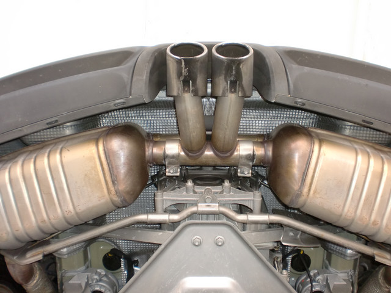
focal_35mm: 35
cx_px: 196
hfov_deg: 52.6
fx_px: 395
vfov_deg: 40.7
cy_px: 146
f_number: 3.1
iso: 125
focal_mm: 6.3
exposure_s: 1/60
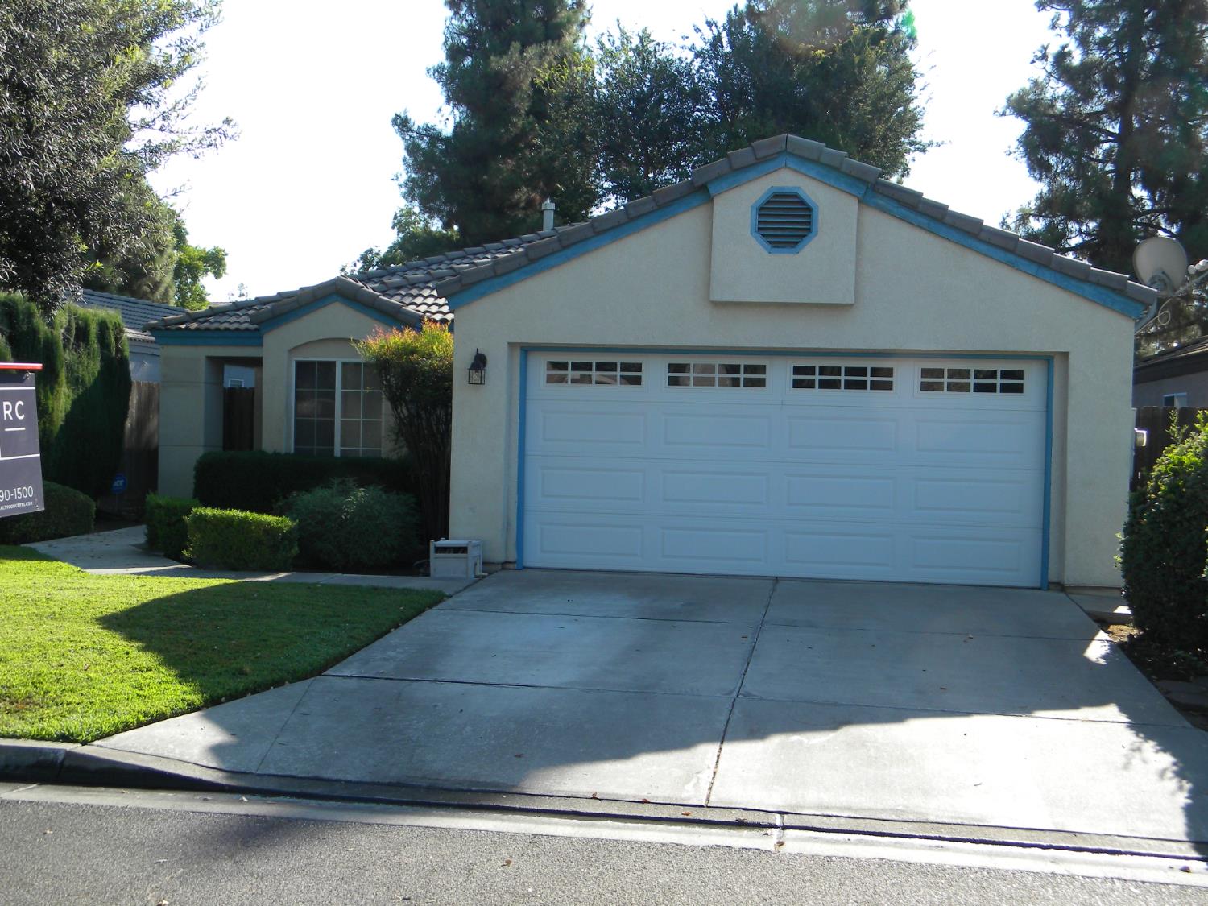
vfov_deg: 35.1
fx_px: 1431
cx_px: 604
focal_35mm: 41
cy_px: 453
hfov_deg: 45.8
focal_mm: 7.3
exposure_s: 1/324
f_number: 3.8
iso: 80
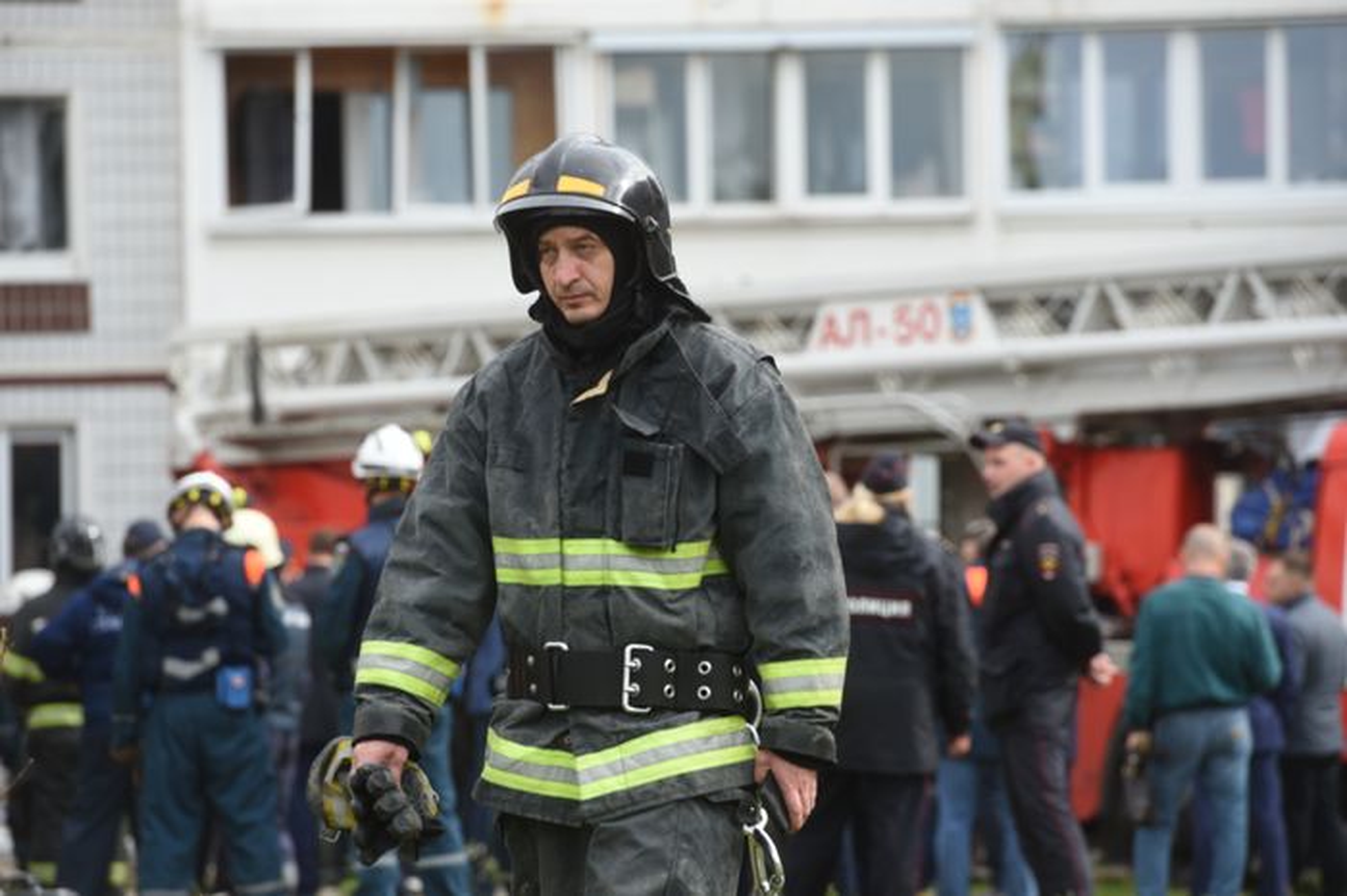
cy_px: 448
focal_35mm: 200
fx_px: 7479
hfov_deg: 10.3
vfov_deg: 6.9
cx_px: 674
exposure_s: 1/1000
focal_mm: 200
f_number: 5.6
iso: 640
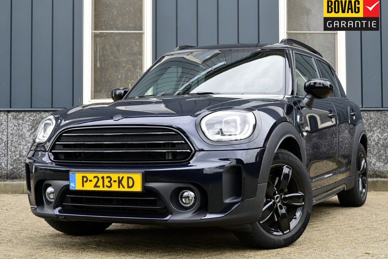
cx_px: 193
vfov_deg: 23.4
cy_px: 129
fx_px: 625
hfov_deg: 34.5
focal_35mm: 58
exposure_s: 1/60
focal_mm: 38
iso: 800
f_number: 8
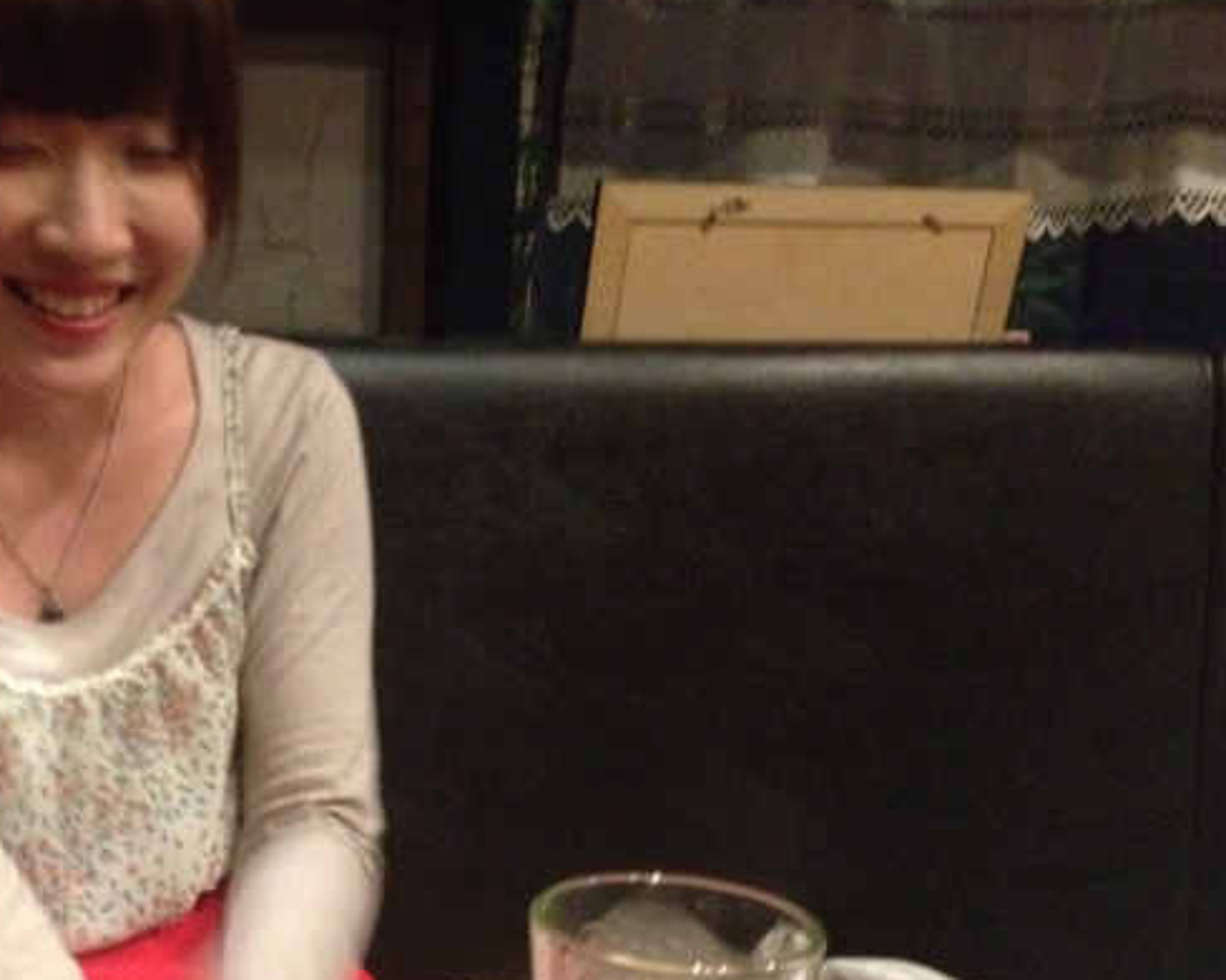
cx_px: 264
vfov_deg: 27.0
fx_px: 2031
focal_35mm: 56
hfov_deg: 32.7
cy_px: 658
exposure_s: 1/15
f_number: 2.4
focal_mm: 4.28
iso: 800
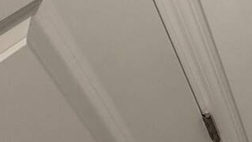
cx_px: 385
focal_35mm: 57
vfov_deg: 18.9
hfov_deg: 26.1
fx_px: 381
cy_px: -64
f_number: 2.2
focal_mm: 2.22
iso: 200
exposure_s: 1/60
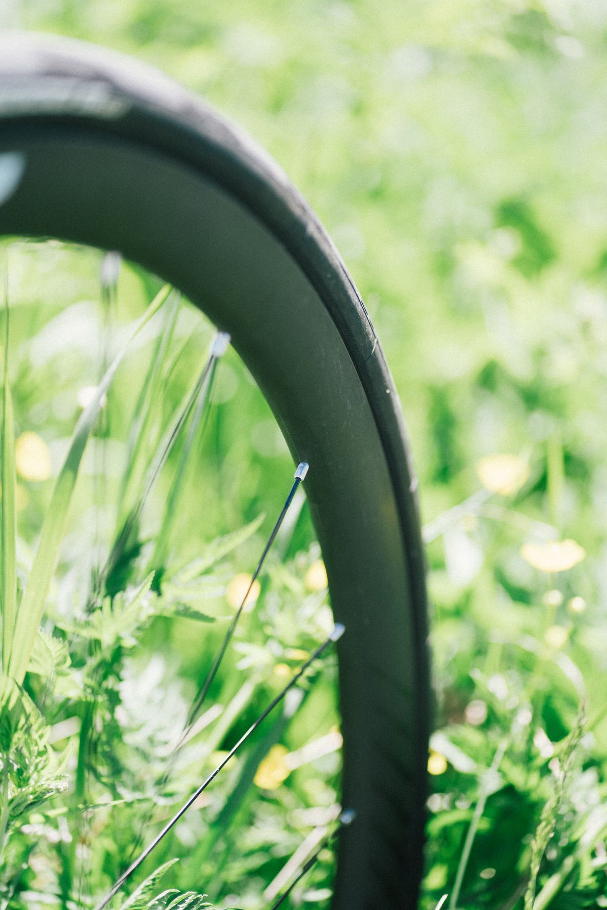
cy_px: 455
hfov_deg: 16.1
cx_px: 304
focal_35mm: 85
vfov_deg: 23.9
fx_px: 2150
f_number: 1.8
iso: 400
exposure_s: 1/4000
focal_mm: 85
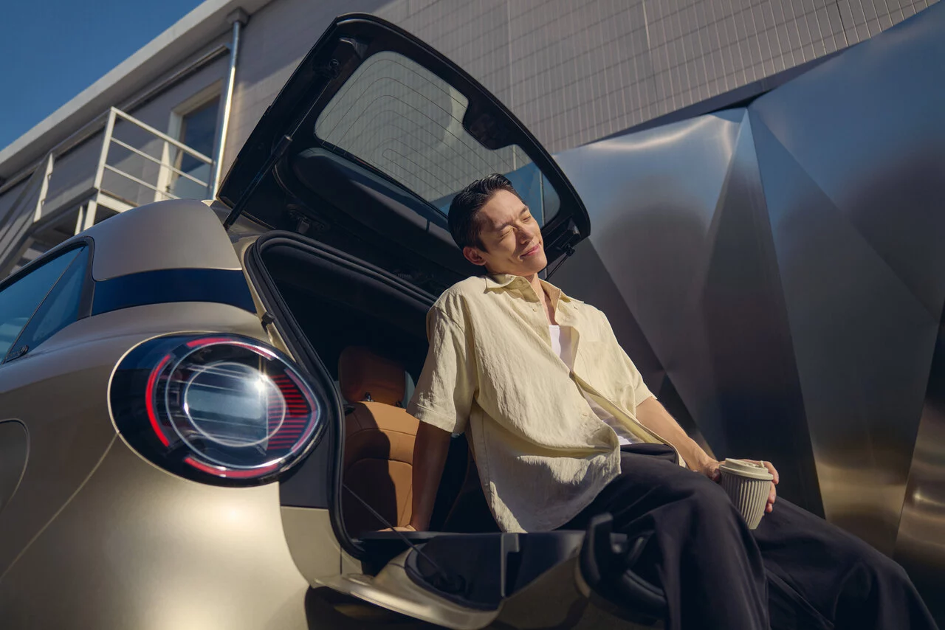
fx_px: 630
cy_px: 315
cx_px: 472
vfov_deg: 53.2
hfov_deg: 73.7
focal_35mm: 24
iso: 200
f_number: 2.8
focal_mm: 24
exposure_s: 1/8000
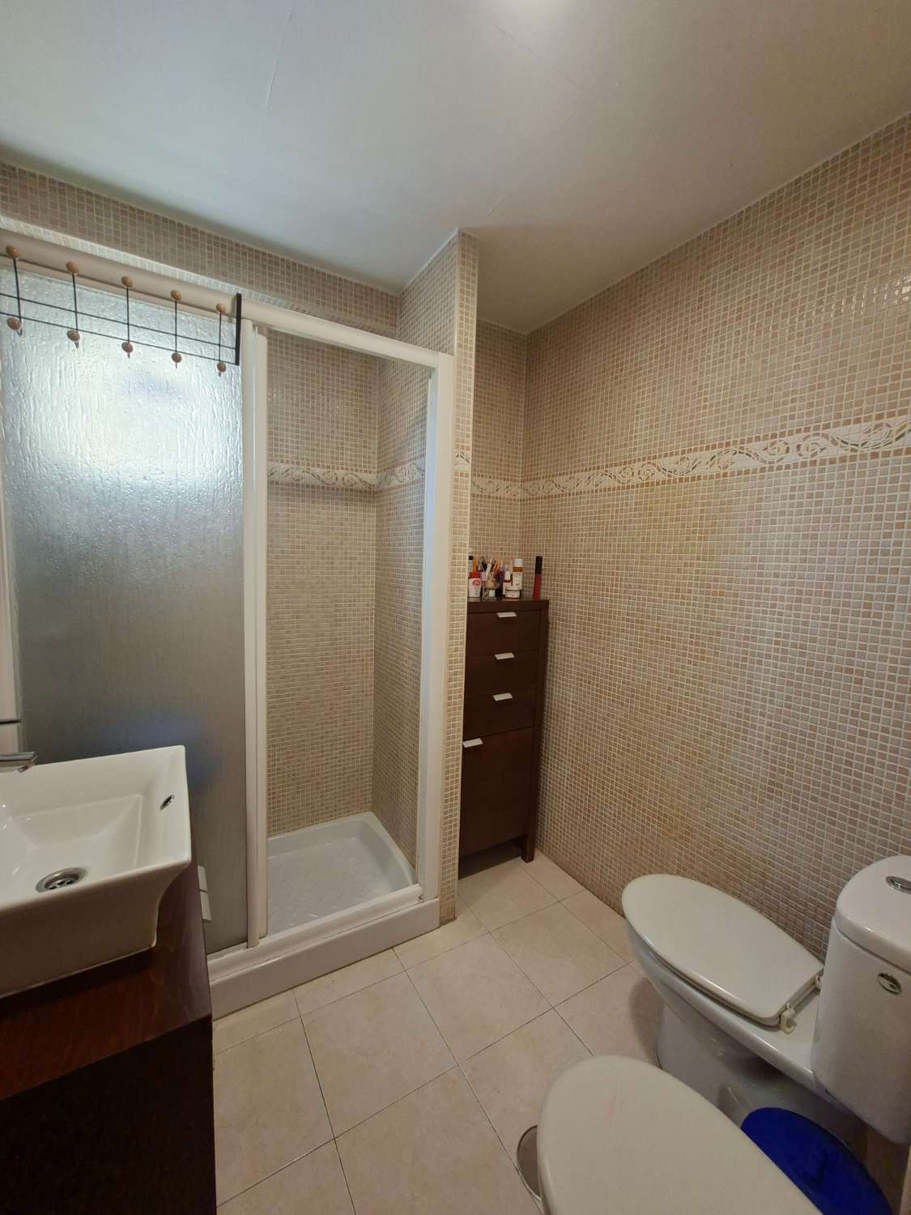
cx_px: 456
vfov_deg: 106.2
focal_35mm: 13
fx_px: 456
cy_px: 608
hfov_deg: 89.9
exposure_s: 1/50
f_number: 2.2
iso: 100
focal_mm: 1.74
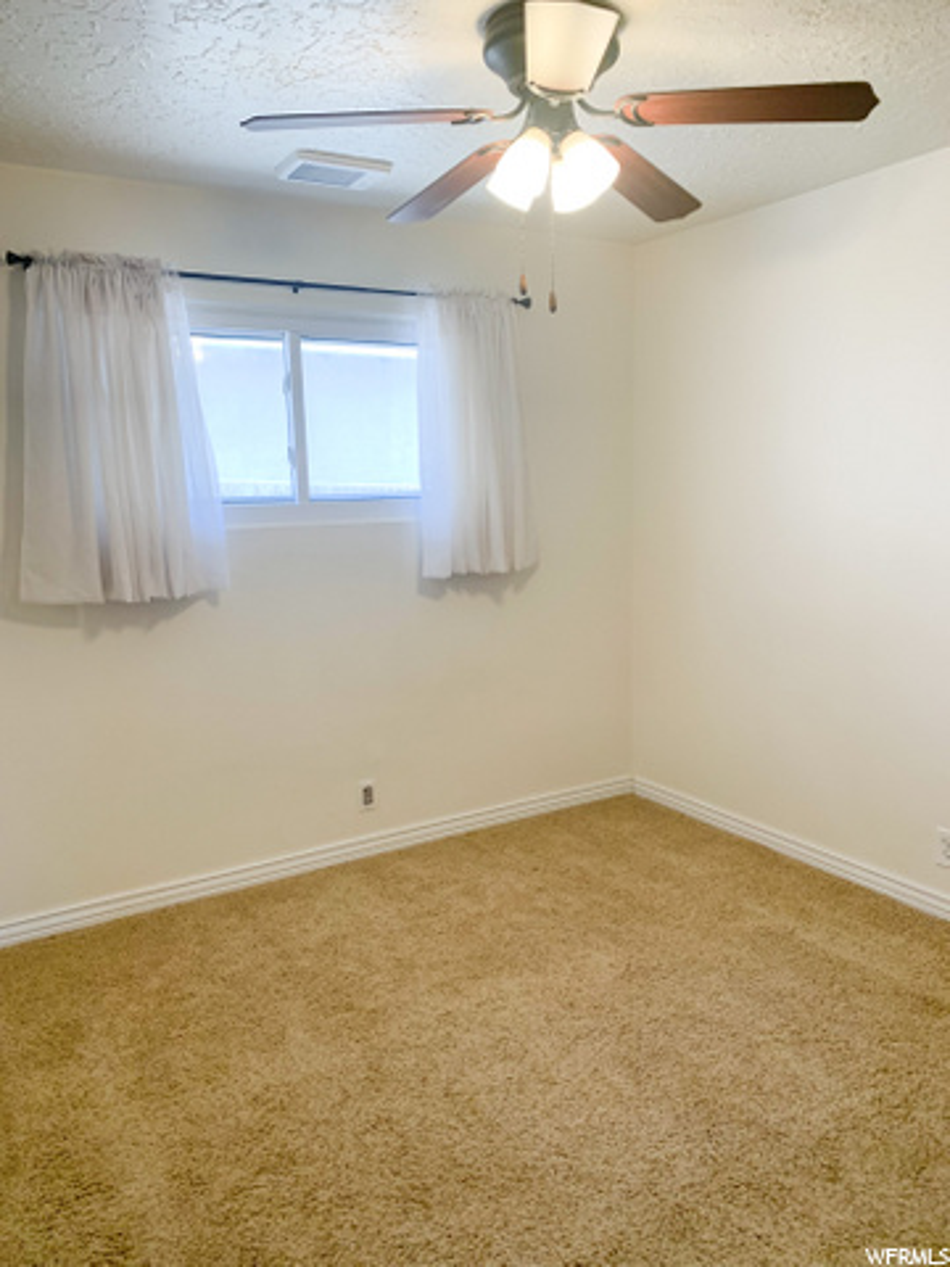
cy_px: 634
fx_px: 951
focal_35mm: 26
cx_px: 475
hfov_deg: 53.1
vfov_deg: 67.3
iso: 100
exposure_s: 1/120
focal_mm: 4.25
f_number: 1.8
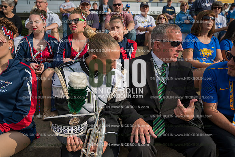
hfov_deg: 62.0
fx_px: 196
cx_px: 118
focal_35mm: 30
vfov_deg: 43.6
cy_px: 78
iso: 200
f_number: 4
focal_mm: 30
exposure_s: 1/4000
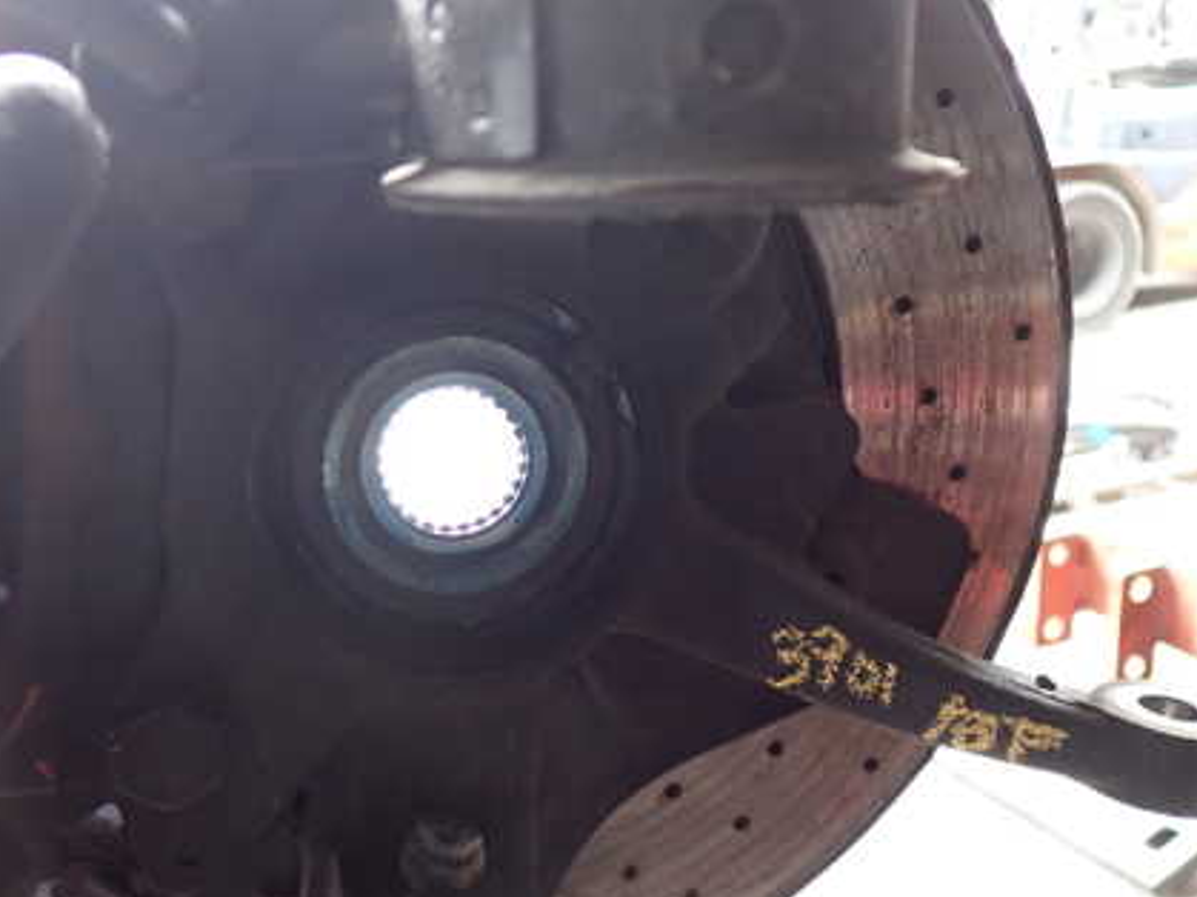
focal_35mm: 43
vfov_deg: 33.5
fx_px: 1486
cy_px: 526
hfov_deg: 43.8
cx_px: 651
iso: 200
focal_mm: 5.4
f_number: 2.3
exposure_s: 1/30
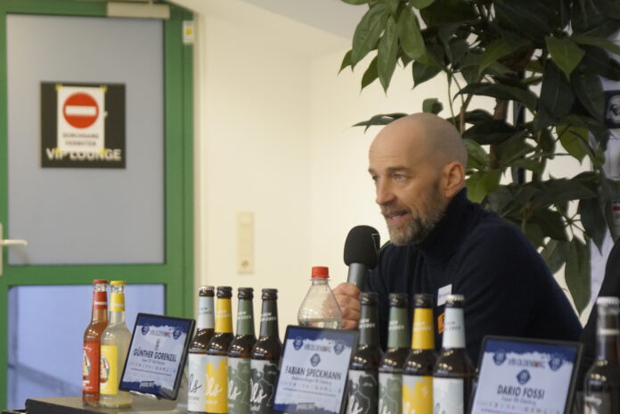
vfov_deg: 10.2
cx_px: 310
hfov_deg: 15.2
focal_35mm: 135
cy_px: 207
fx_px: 2325
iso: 3200
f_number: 5
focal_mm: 90
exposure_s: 1/40
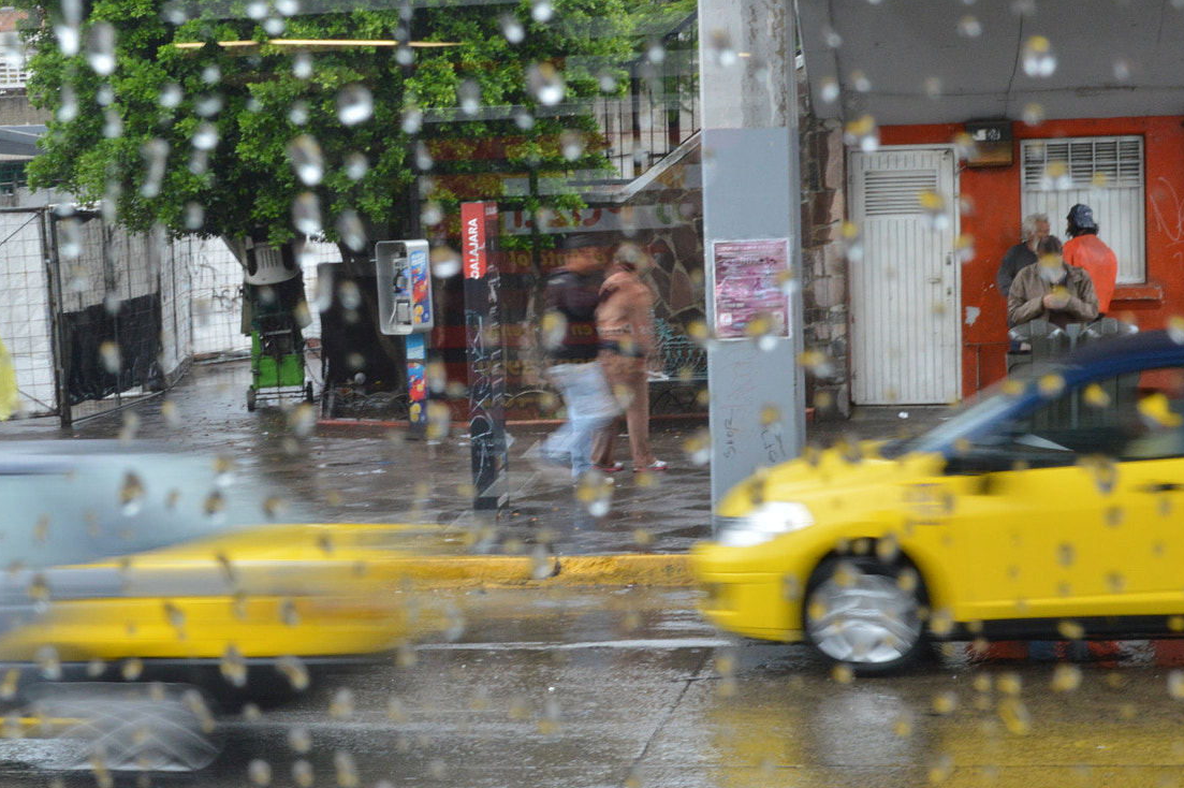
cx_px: 457
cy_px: 526
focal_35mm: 87
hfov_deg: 23.3
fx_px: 2860
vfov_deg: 15.7
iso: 800
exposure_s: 1/13
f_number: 20
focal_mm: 40
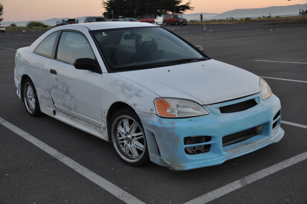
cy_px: 102
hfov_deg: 43.7
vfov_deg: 29.8
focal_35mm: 45
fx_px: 383
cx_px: 154
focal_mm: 30
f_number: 4.2
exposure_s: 1/30
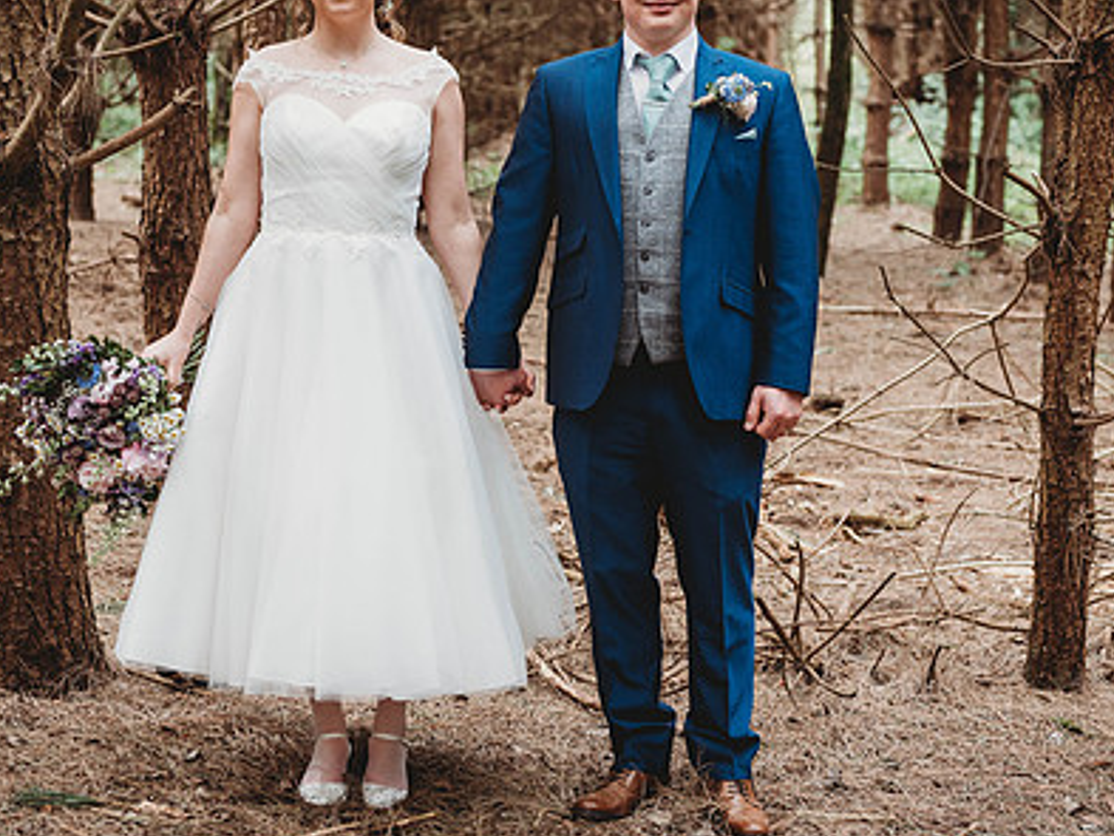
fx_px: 2511
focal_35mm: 78
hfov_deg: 25.0
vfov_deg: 18.9
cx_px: 510
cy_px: 336
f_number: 3.5
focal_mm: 55
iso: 720
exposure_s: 1/200
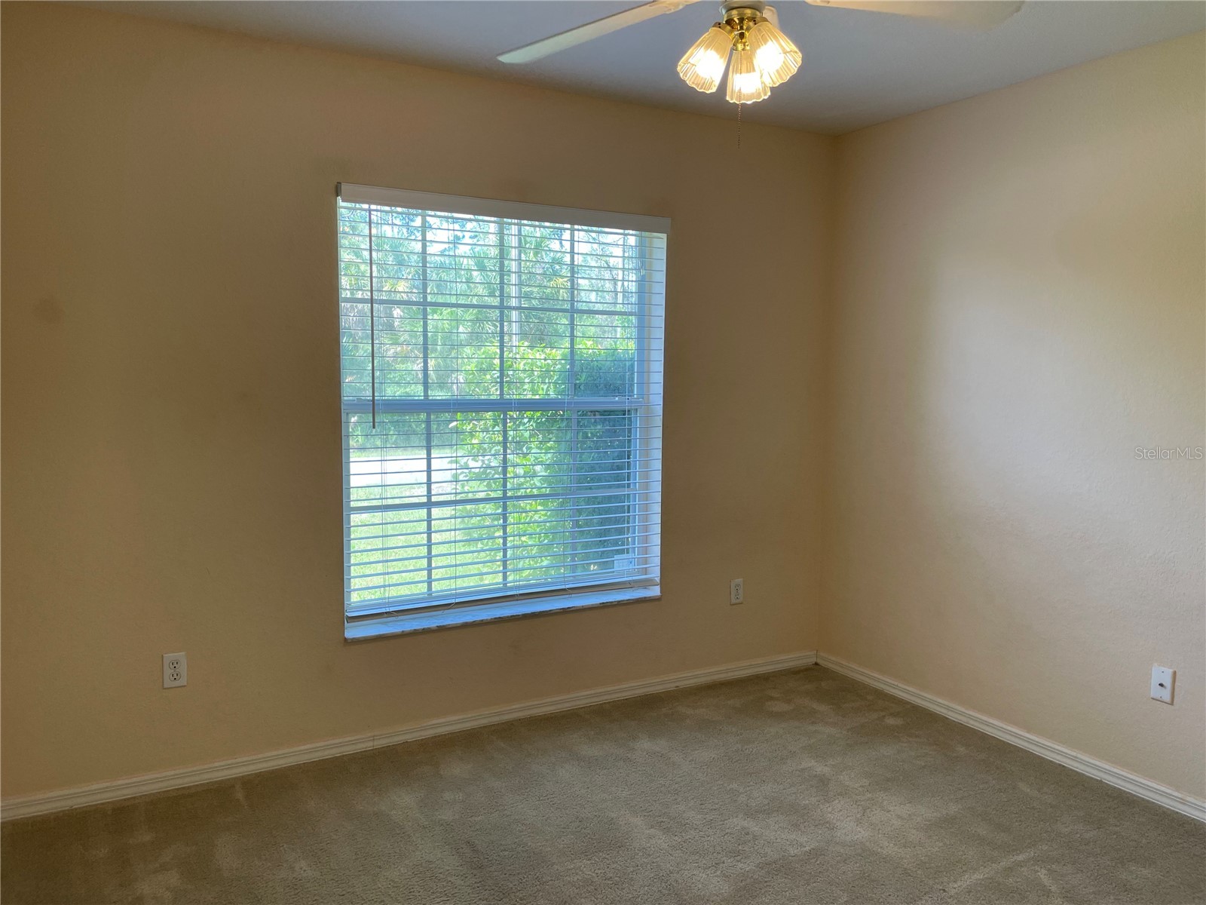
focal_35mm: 26
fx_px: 906
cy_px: 452
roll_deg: -0.6
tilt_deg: -6.0
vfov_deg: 53.1
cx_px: 603
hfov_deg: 67.3
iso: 40
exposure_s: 1/120
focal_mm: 4.2
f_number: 1.6
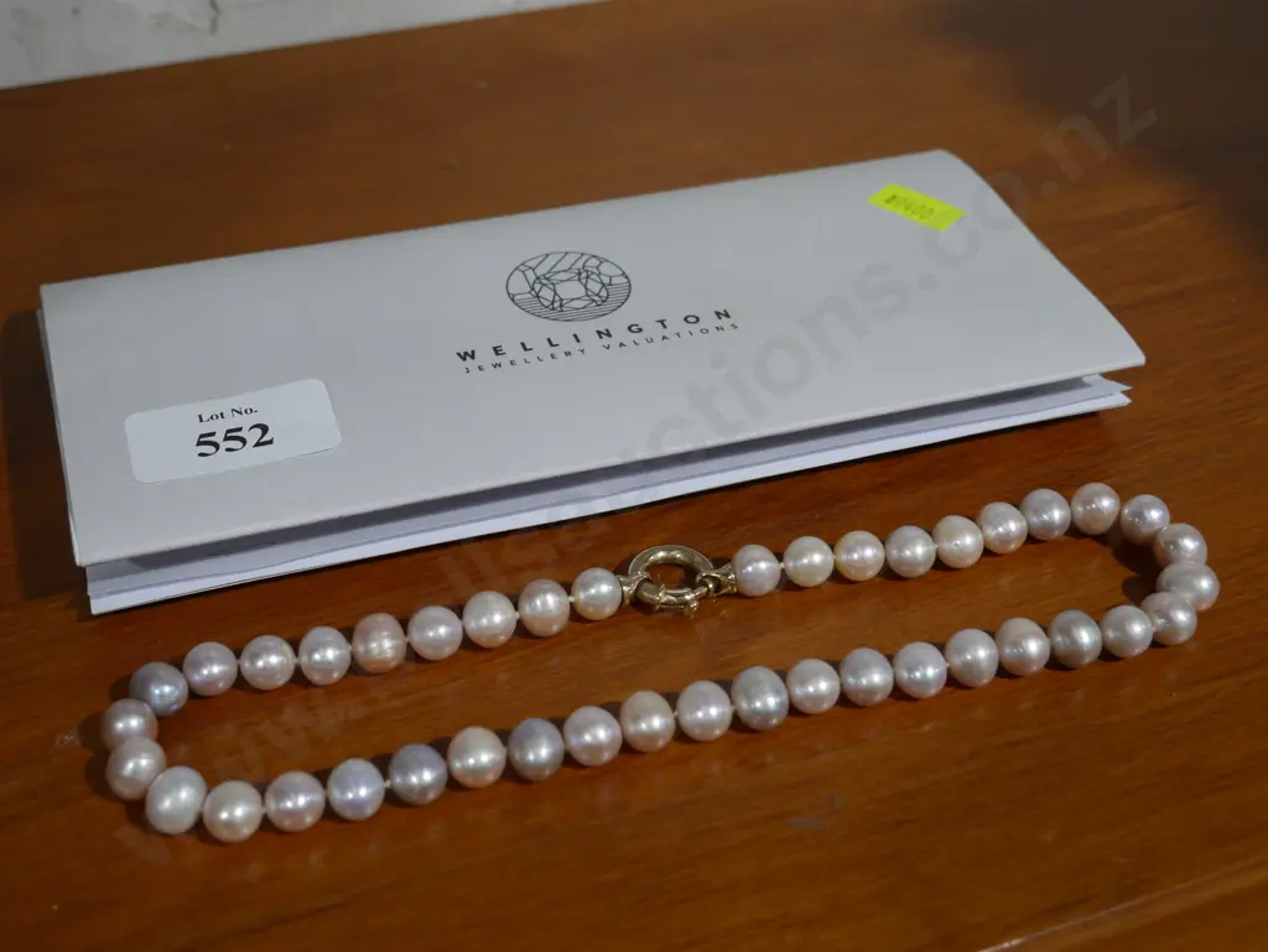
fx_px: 1832
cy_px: 476
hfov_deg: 38.2
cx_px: 634
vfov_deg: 29.1
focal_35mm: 50
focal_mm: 25
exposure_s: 1/60
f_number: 5.3
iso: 400
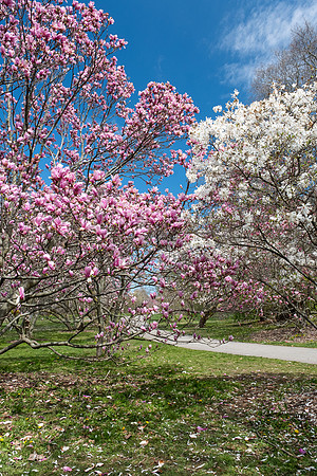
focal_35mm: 28
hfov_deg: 46.4
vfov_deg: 65.5
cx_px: 158
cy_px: 238
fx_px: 370
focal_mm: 18.4
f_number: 9
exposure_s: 1/170
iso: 400
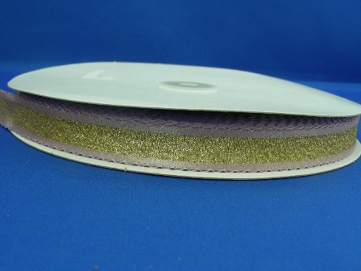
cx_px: 180
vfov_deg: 32.9
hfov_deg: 42.9
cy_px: 136
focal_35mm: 44
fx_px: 459
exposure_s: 1/10.1
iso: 50
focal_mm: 7.4
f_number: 3.5
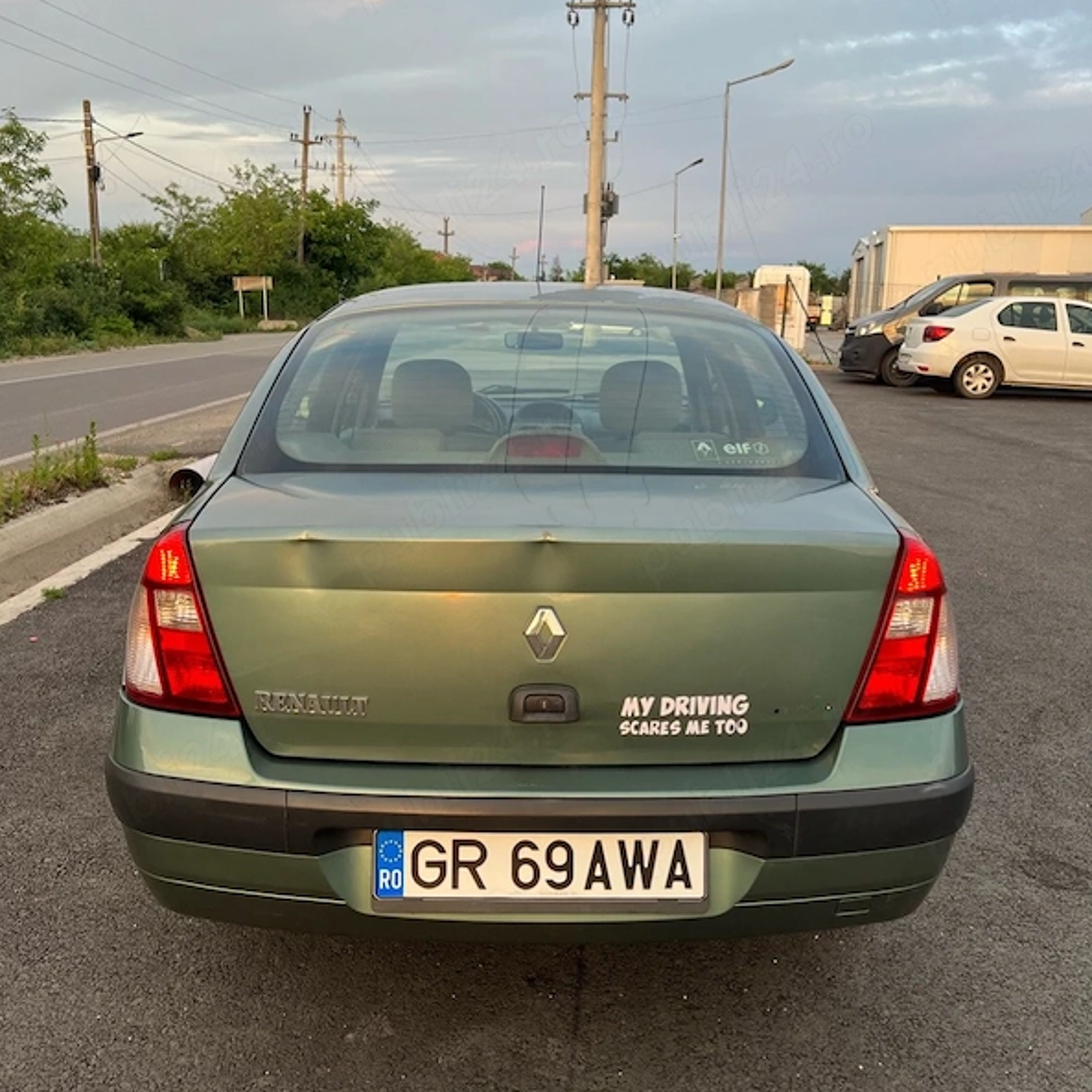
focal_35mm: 31
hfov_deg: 52.5
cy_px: 532
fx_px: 1106
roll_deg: -0.1
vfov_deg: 52.5
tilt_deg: -11.6
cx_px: 541
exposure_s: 1/121
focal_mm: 5.7
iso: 50
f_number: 1.5
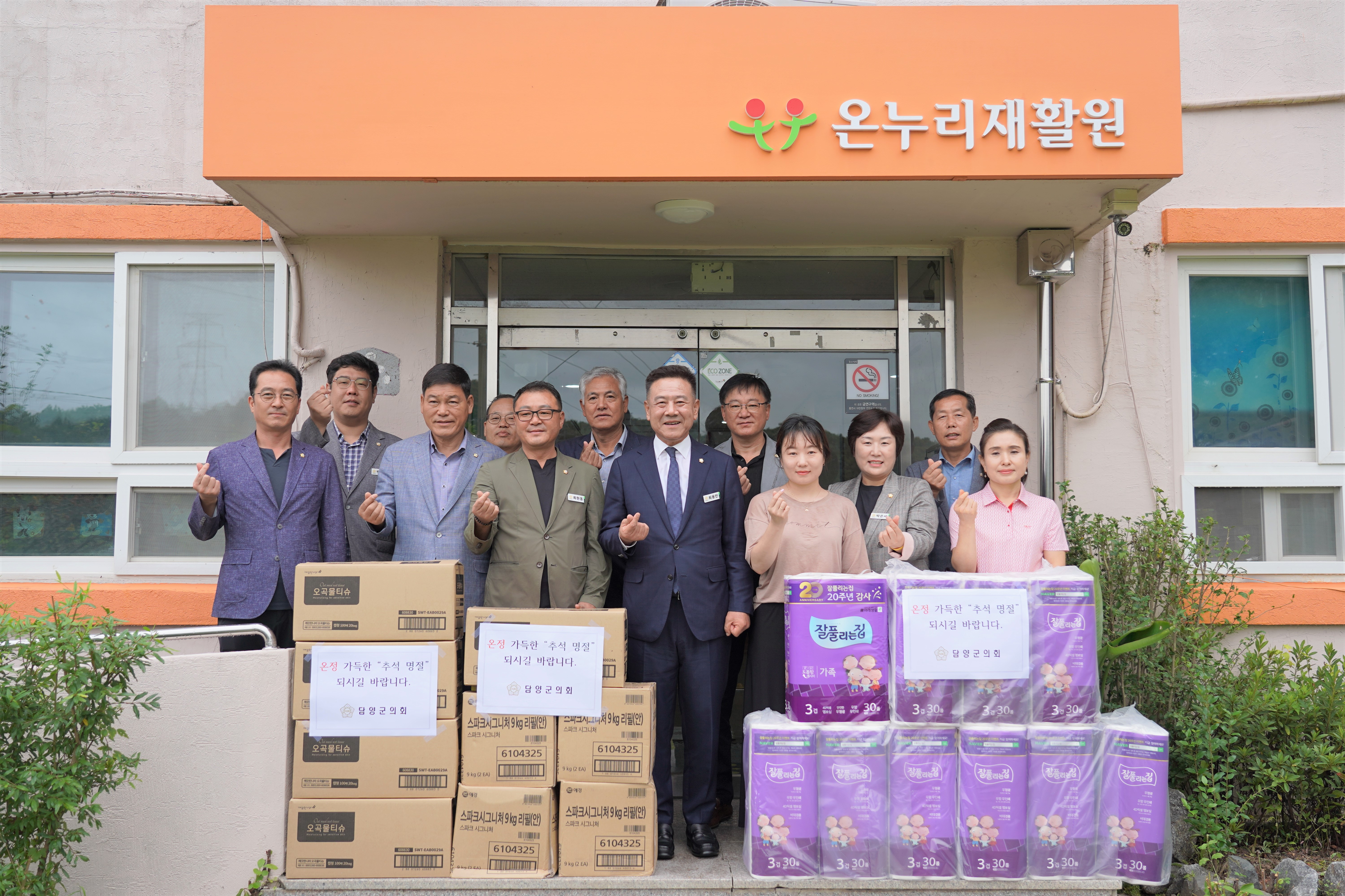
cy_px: 448
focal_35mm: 34
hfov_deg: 55.8
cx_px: 672
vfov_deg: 38.9
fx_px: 1270
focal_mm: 34
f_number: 4
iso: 100
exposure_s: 1/200
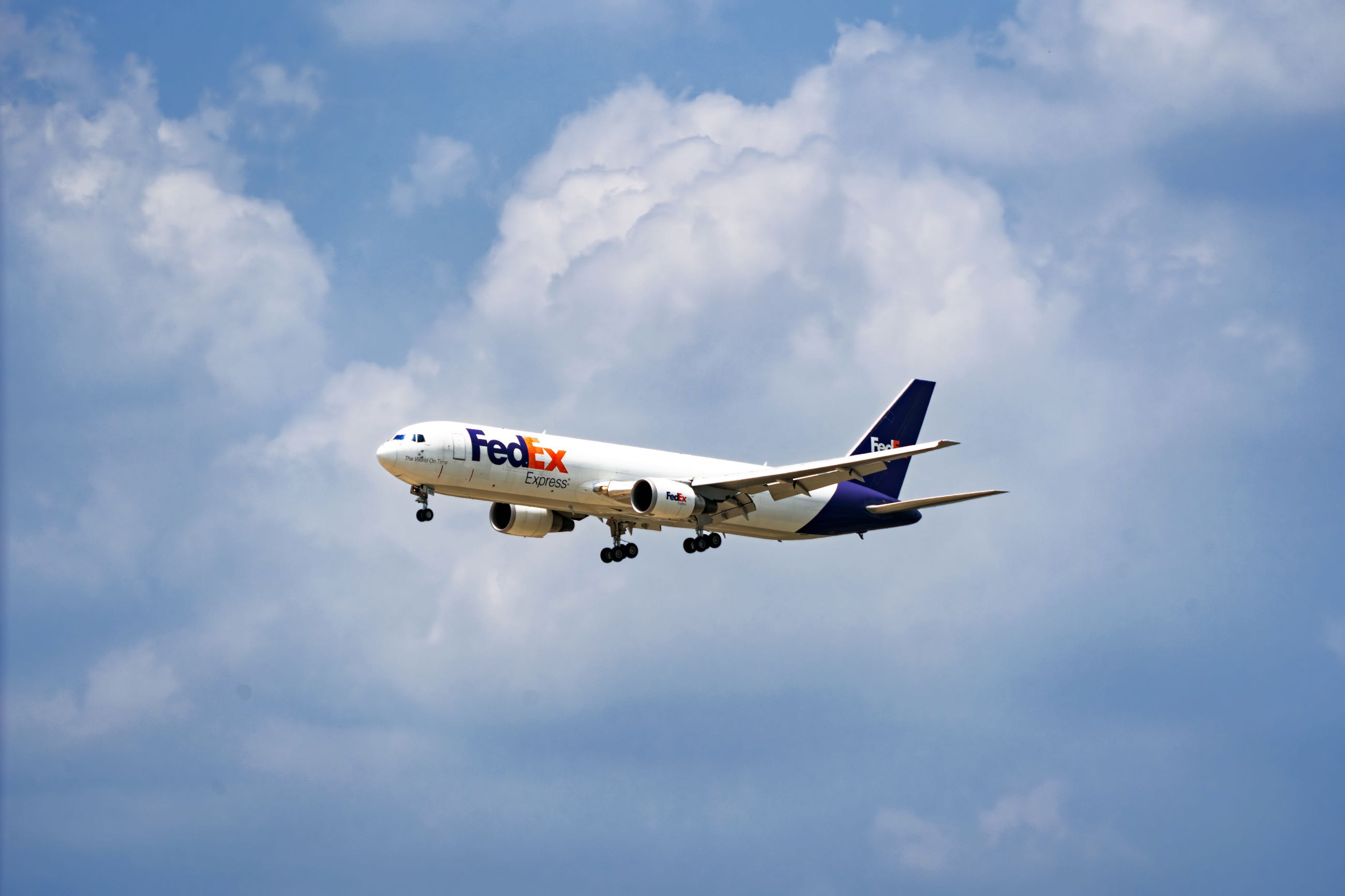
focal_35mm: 240
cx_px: 672
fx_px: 8965
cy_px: 448
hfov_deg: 8.6
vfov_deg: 5.7
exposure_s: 1/1600
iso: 160
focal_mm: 240
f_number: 7.1
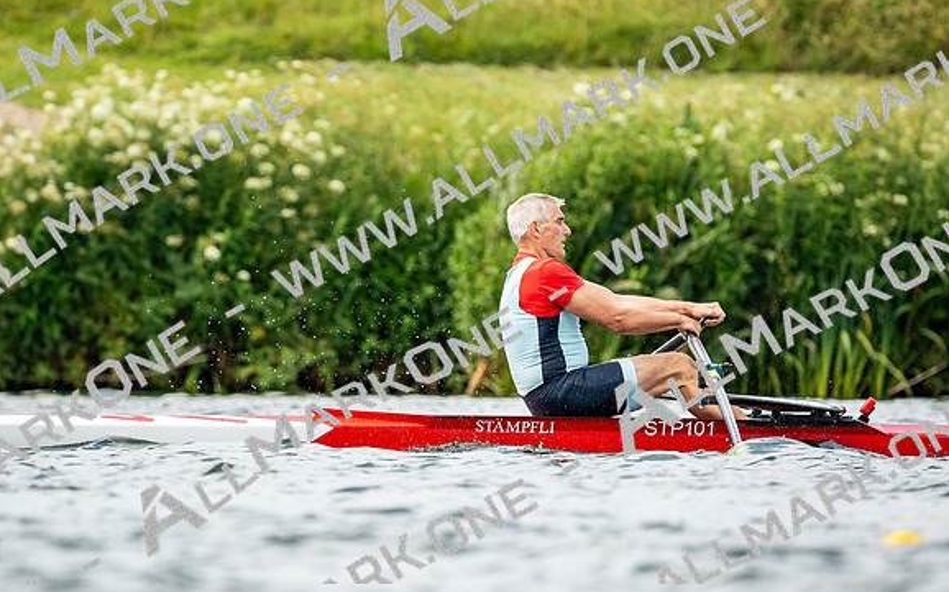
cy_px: 303
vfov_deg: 1.4
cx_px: 474
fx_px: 23815
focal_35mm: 921
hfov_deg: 2.3
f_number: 6.3
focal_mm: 600
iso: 640
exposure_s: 1/2000
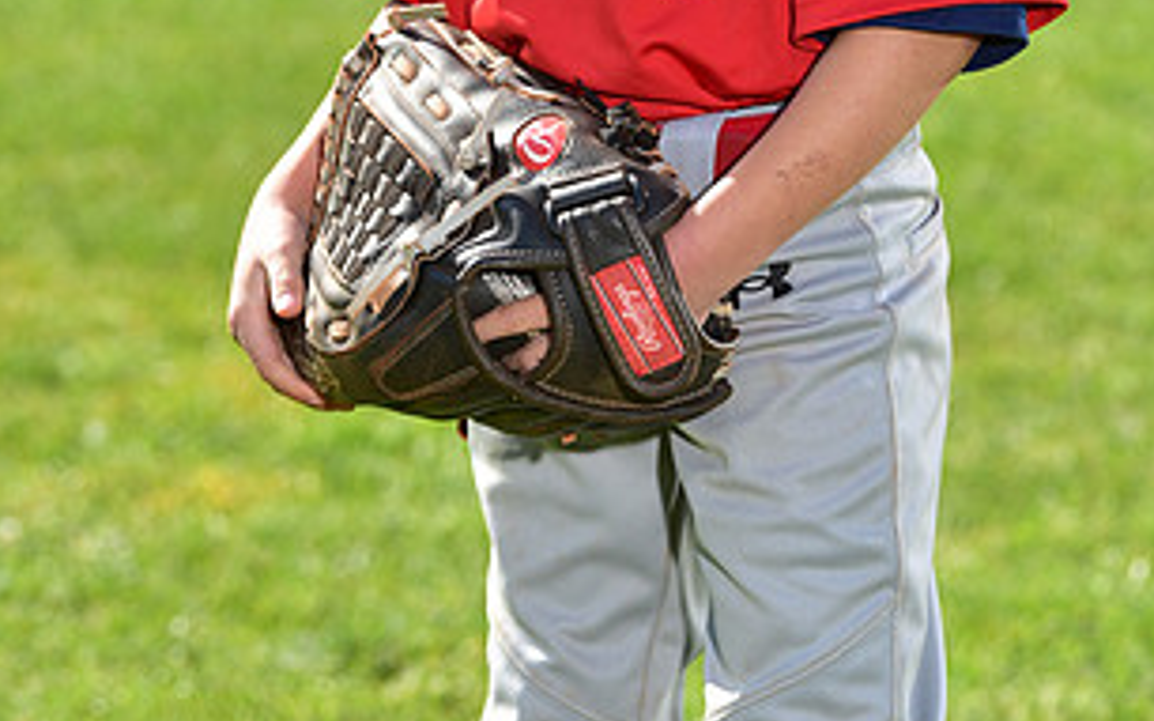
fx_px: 7042
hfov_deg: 9.4
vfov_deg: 5.8
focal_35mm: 224
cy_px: -321
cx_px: 632
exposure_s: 1/250
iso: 80
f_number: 5
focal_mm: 116
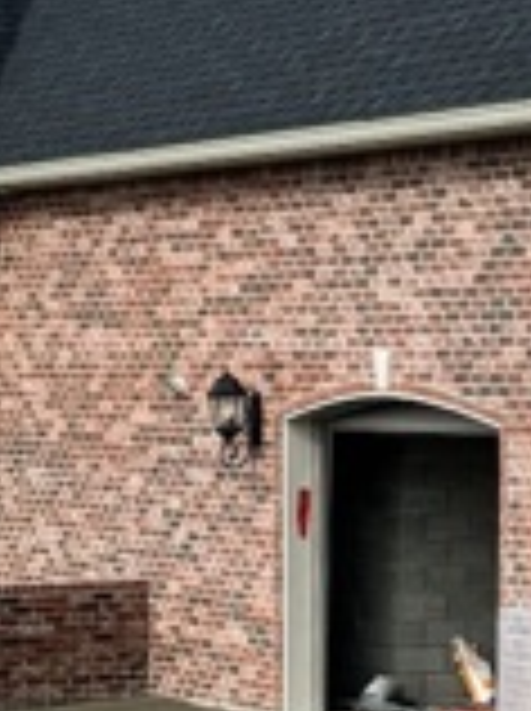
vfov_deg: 12.5
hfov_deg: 9.5
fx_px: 3199
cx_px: 140
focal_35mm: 156
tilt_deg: -8.0
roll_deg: +0.1
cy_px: 734
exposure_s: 1/3413
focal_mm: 6.76
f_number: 1.78
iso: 80
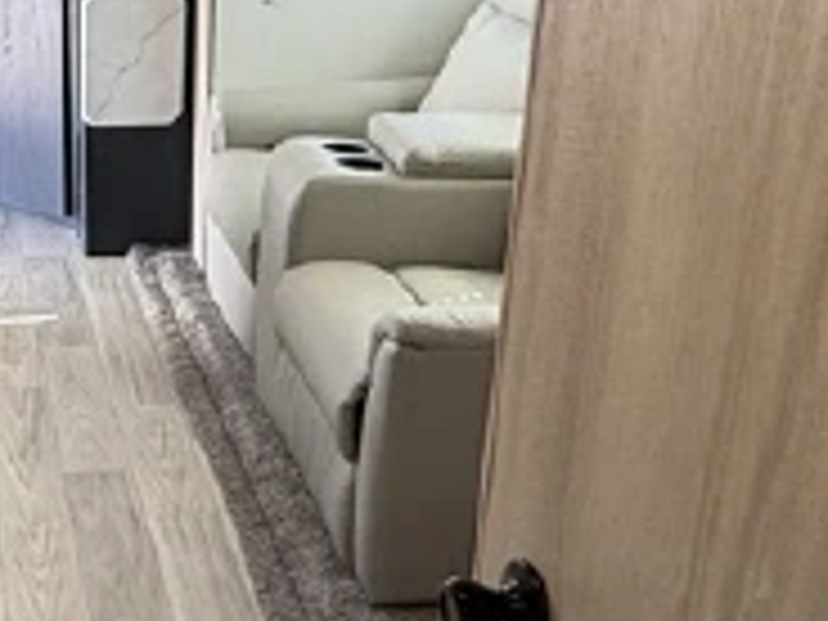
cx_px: 22
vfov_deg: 24.0
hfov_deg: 29.8
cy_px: 266
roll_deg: +2.0
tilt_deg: -20.8
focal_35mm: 61
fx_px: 1459
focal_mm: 2.22
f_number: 2.2
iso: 160
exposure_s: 1/99
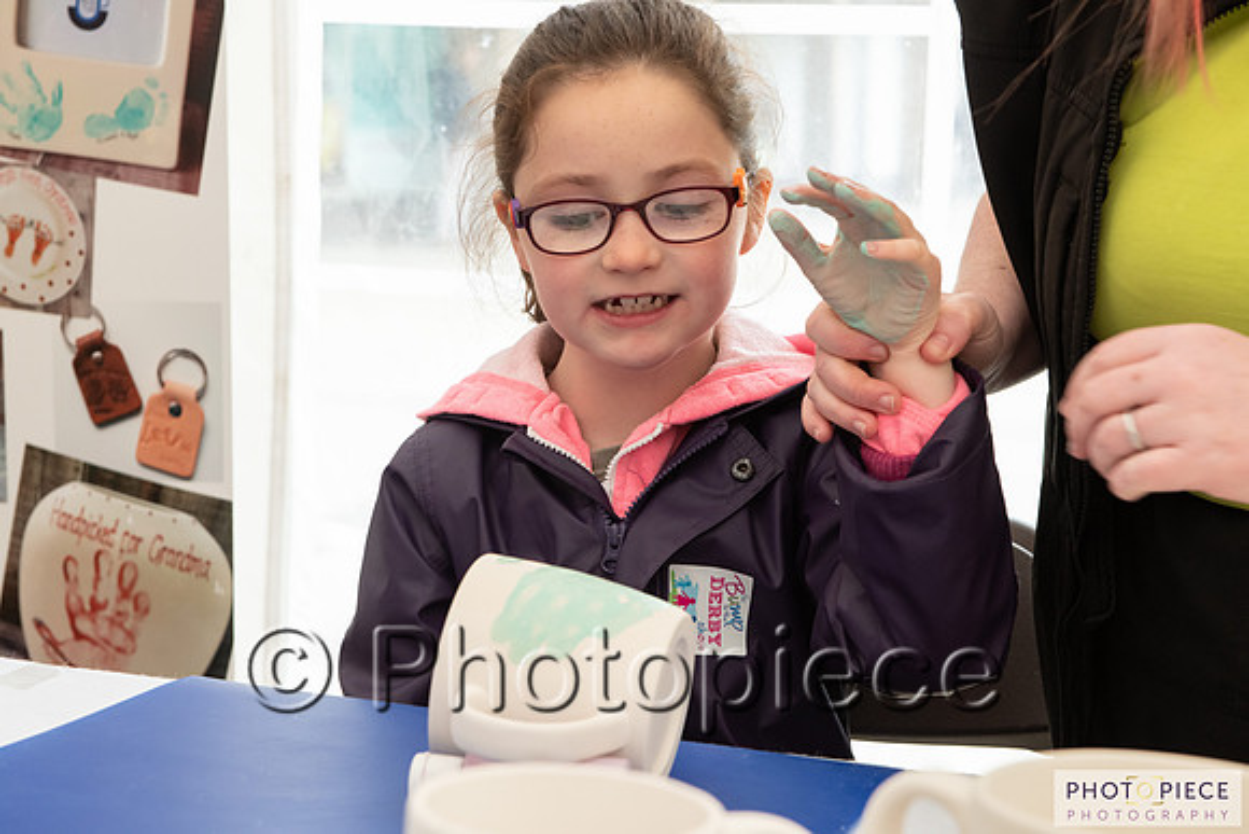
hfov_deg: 28.8
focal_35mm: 70
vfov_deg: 19.5
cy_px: 417
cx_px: 624
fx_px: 2429
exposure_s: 1/200
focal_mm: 70
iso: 1400
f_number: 8
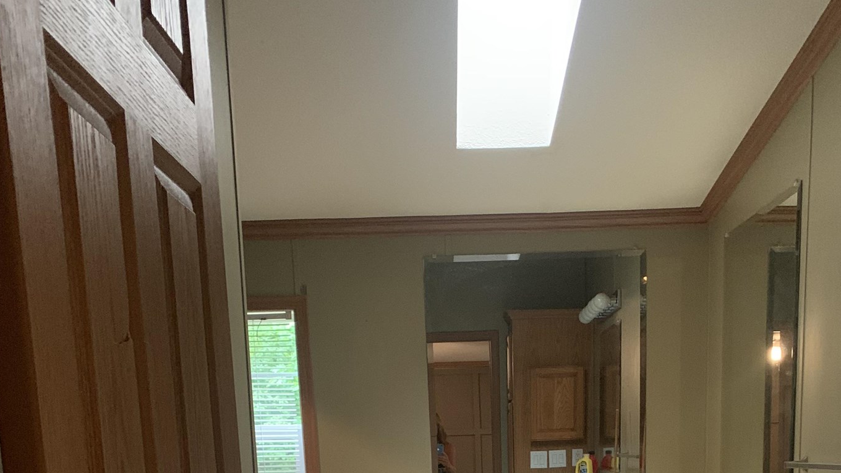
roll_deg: +1.1
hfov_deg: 42.8
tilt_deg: -11.1
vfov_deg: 21.7
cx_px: 477
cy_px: 663
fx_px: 1070
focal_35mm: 48
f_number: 1.8
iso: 400
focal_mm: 4.25
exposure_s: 1/31
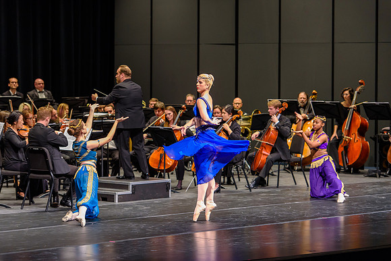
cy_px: 130
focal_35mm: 125
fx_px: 1358
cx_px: 196
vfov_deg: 11.0
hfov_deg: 16.4
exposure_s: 1/320
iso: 2200
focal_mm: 125
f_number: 2.8
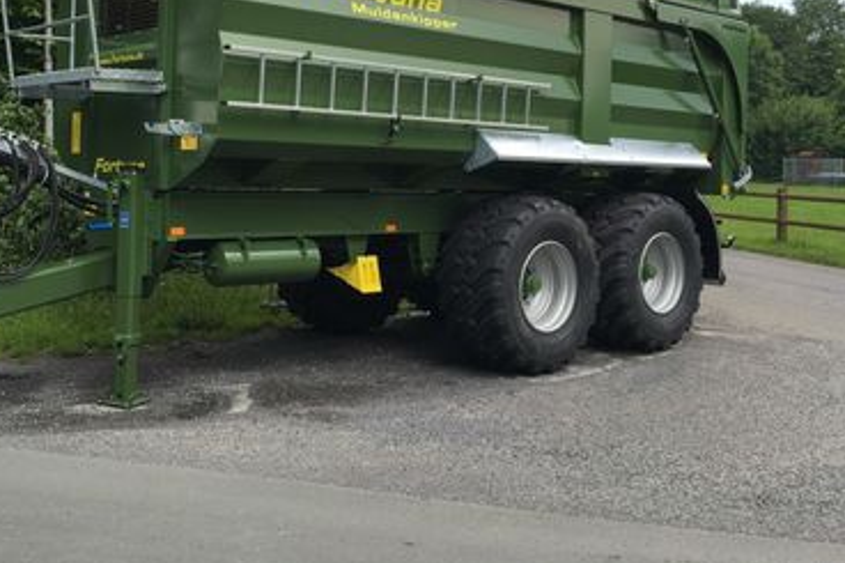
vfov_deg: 32.0
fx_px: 962
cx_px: 319
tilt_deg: +1.8
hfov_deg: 47.0
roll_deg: -1.0
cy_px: 146
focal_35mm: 41
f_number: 2.2
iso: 25
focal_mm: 4.15
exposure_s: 1/340
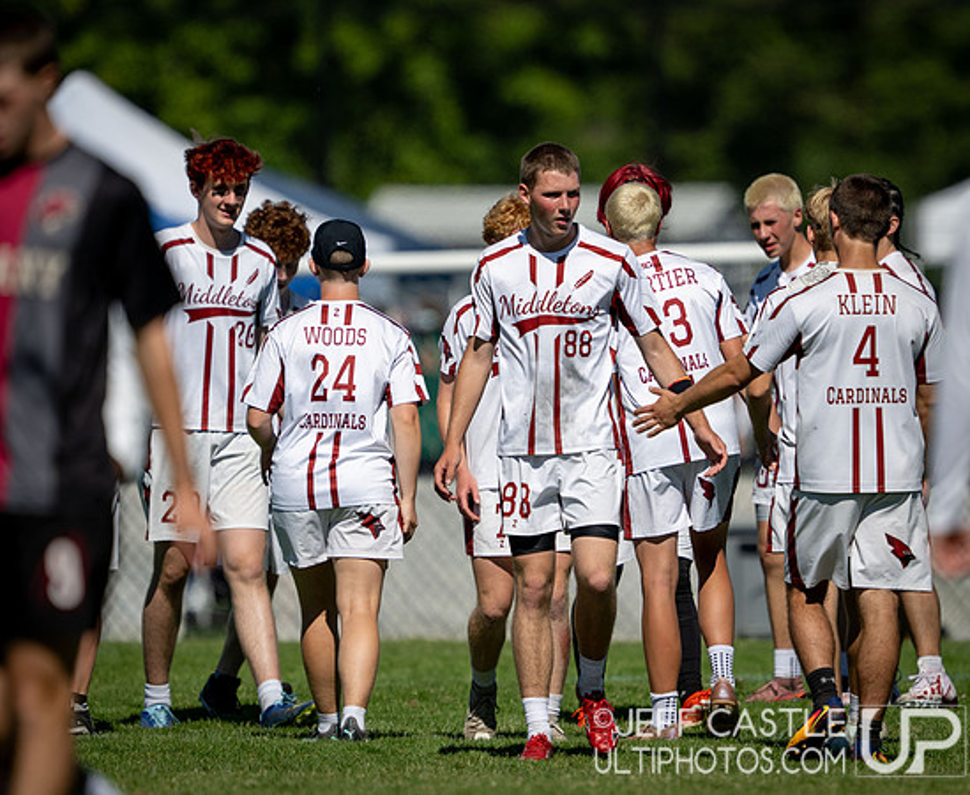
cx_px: 688
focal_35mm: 950
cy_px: 414
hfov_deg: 2.0
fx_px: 27538
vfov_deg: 1.7
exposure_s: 1/2000
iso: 64
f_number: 4
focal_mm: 560
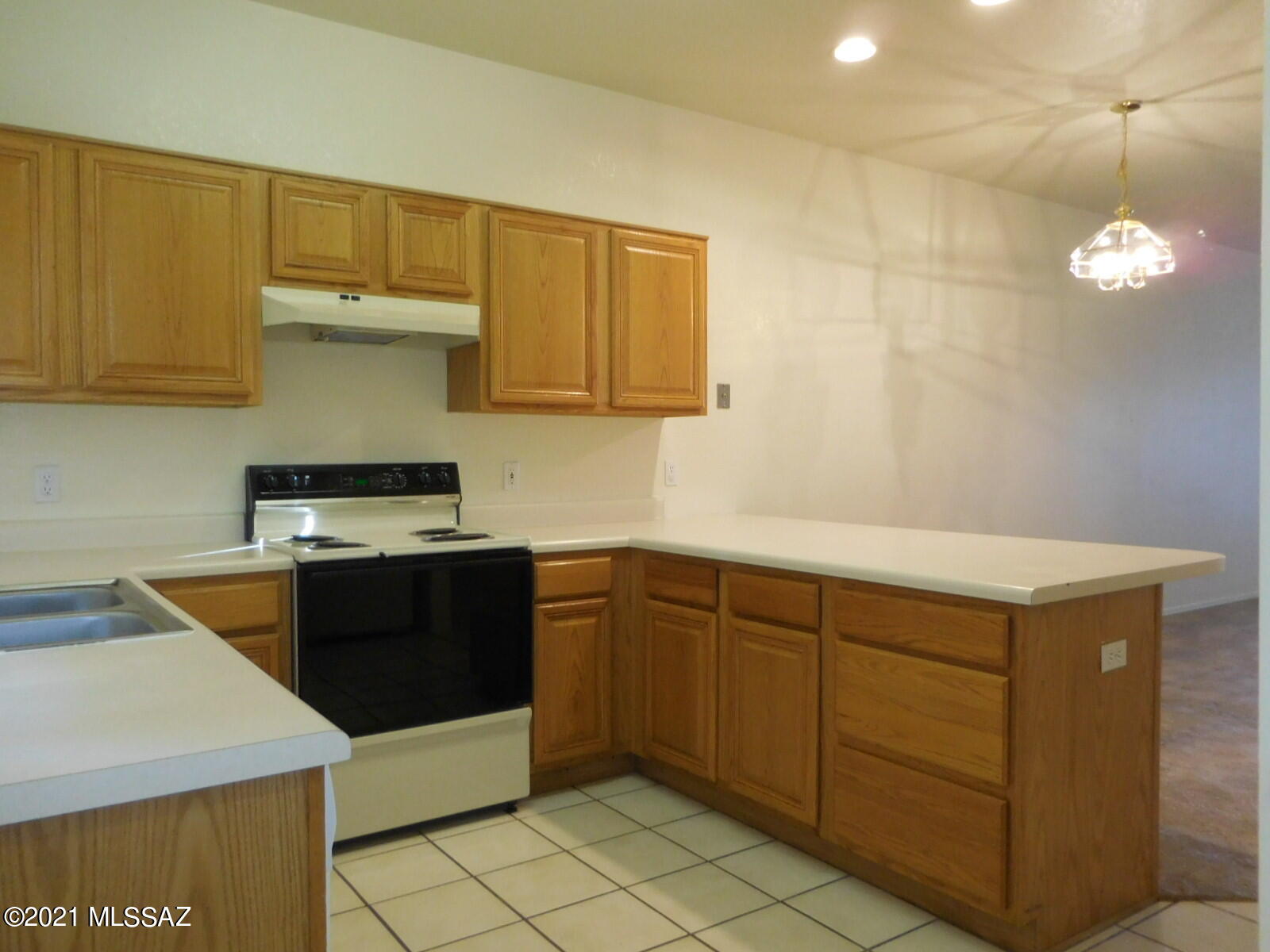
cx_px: 635
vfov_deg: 54.9
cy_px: 476
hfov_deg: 69.4
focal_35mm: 25
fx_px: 917
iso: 400
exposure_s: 1/30
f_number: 3.3
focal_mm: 4.5
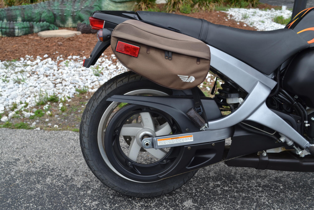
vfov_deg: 36.9
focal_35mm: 36
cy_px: 105
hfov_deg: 53.1
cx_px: 157
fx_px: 314
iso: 100
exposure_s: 1/125
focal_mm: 24
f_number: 5.6
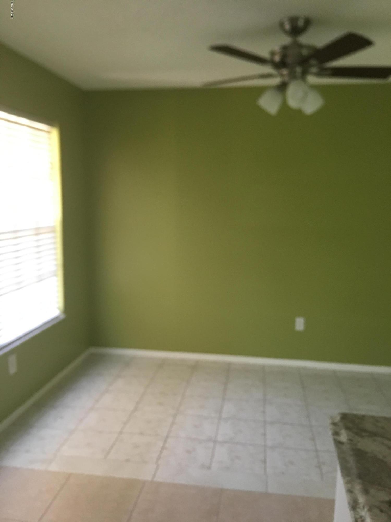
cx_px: 196
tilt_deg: -6.0
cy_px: 261
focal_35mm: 29
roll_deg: +0.1
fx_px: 437
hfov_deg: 48.2
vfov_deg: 61.7
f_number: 2.2
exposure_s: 1/15
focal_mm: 4.15
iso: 64
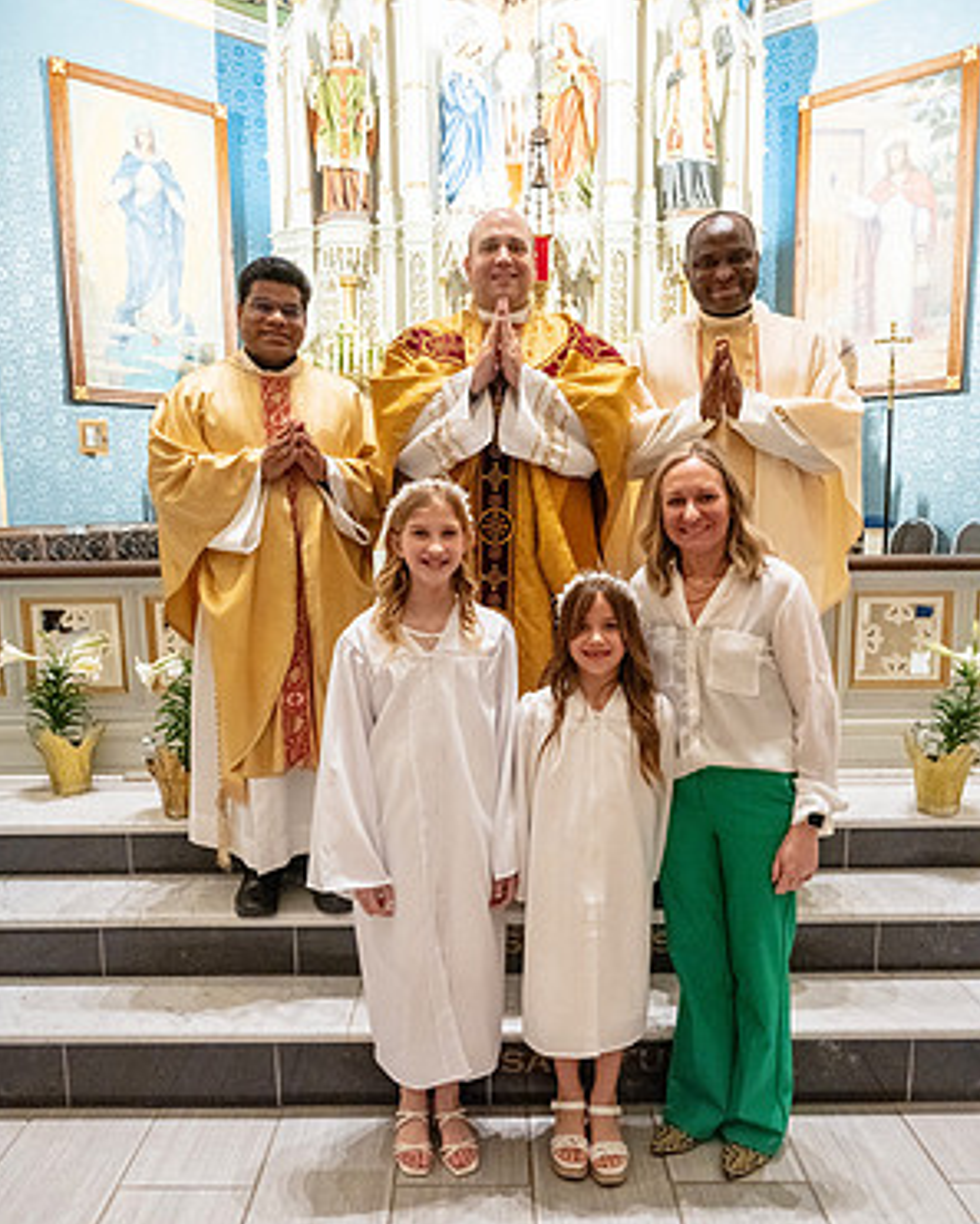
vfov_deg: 60.2
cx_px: 488
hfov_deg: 50.0
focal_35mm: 29
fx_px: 1051
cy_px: 686
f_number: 8
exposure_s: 1/60
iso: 5000
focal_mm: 25.5
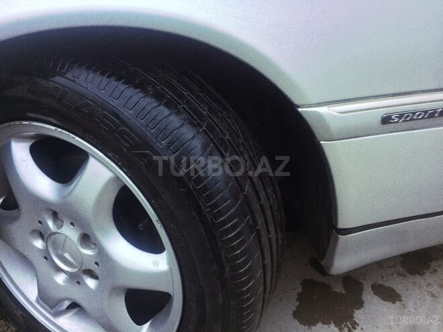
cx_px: 222
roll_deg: +2.3
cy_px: 166
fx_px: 371
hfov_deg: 61.7
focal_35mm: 29
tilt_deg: -25.4
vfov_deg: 48.2
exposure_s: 1/180
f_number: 2.2
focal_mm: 4.15
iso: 32
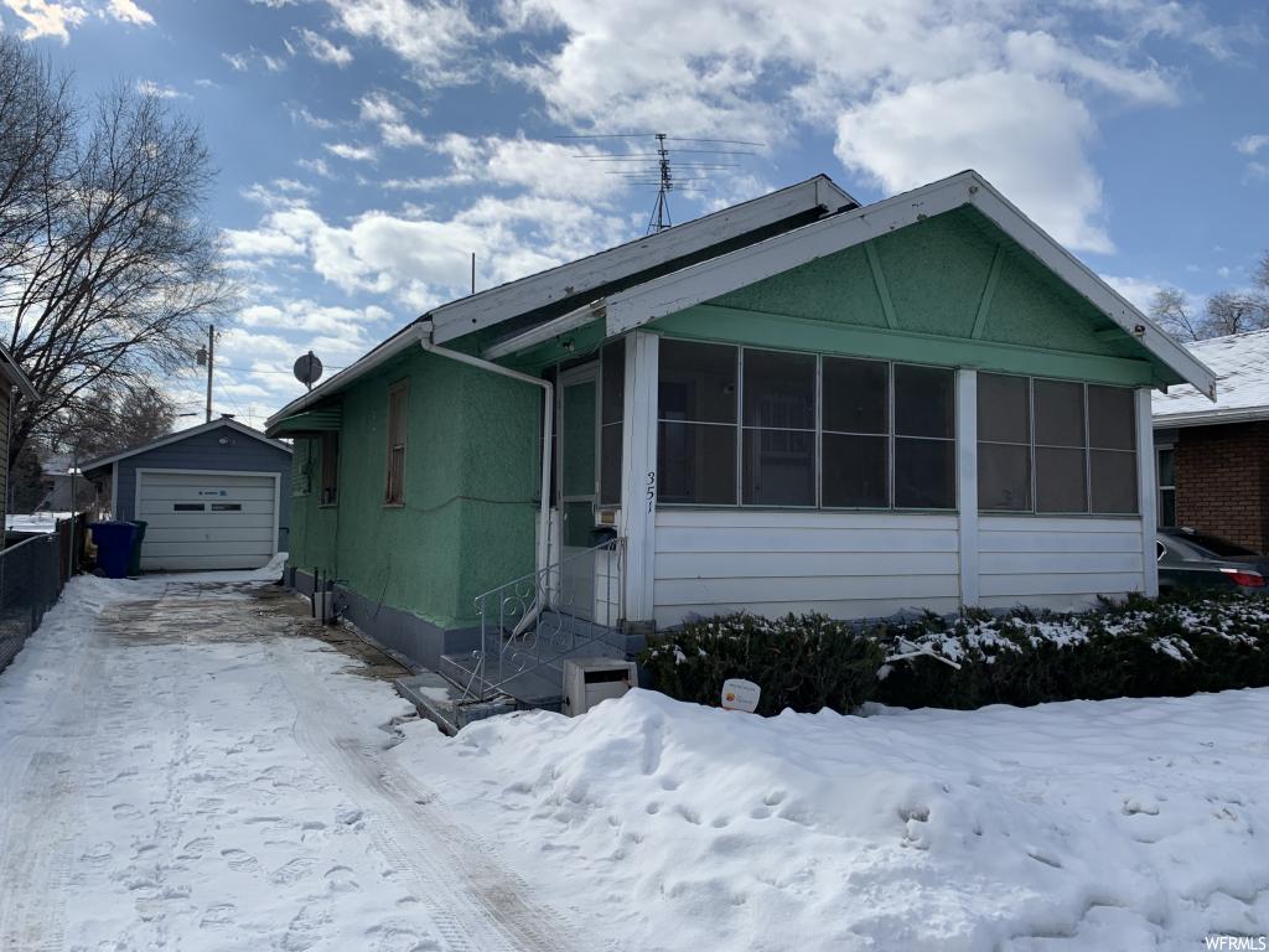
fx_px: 953
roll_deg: -1.1
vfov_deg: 53.1
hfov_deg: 67.3
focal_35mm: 26
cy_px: 476
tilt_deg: +2.9
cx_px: 634
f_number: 1.8
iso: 25
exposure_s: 1/5128
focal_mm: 4.25
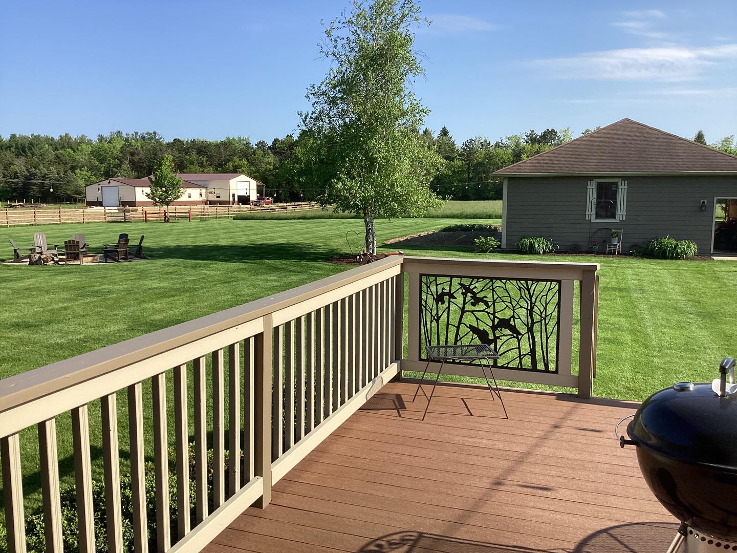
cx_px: 368
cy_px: 276
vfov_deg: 45.4
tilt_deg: -7.9
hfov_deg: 58.4
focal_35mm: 31
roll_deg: -0.8
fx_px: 660
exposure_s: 1/981
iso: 25
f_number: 2.4
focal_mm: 3.3
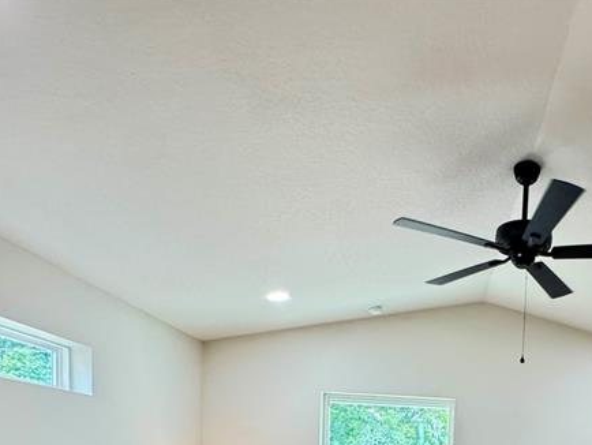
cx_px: 477
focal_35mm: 33
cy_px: 516
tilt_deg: -4.5
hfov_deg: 51.7
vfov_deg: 35.2
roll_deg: -2.5
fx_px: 565
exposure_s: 1/60
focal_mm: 2.22
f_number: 2.2
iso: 400
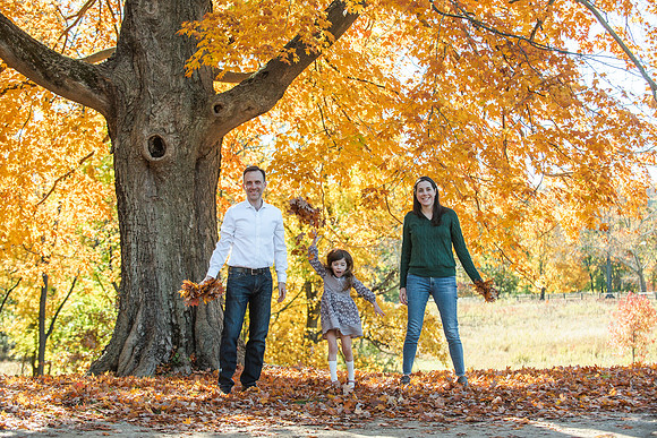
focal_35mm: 70
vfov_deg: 19.5
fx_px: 1278
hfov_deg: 28.8
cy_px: 219
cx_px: 328
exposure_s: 1/2500
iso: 500
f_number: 4
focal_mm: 70
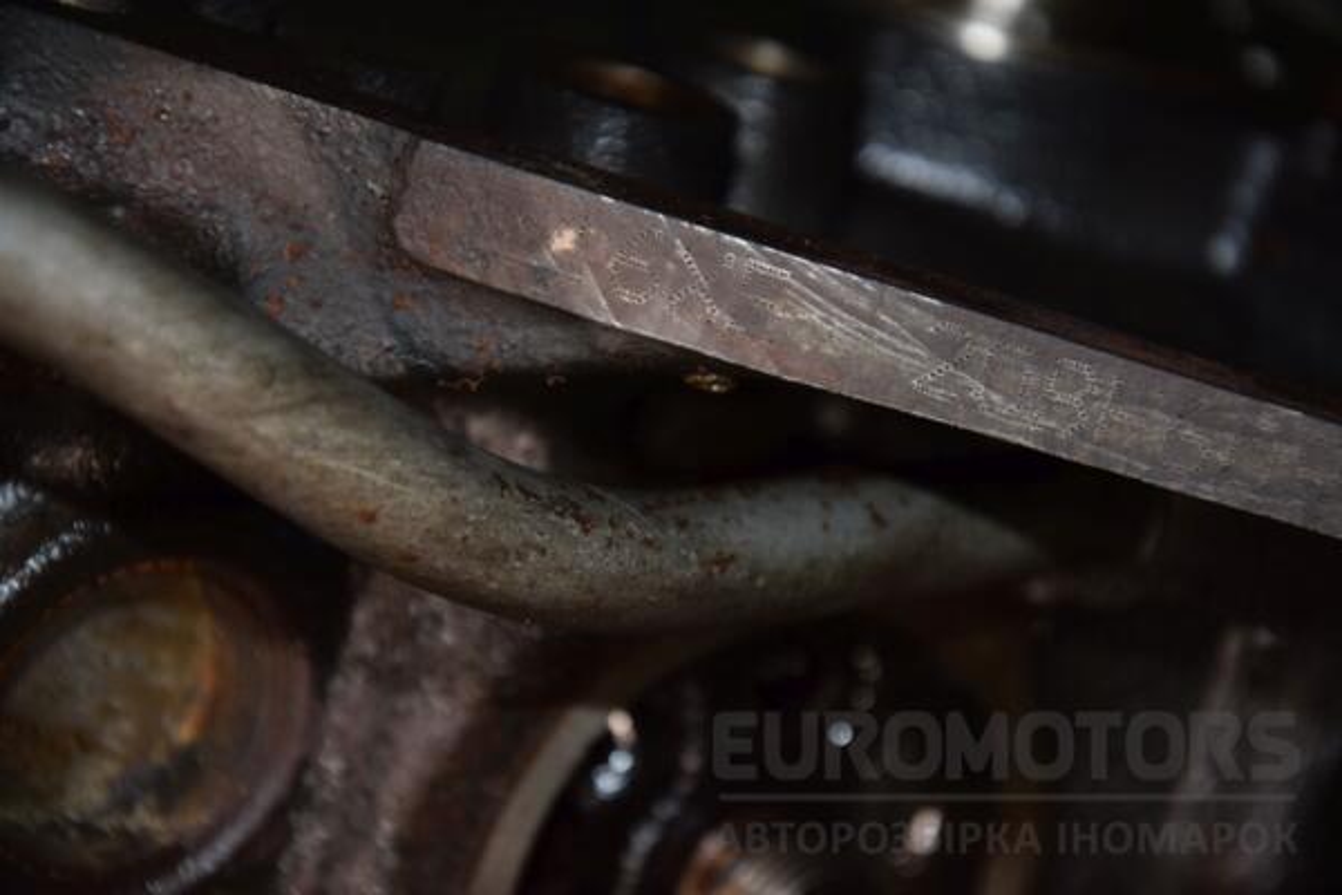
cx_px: 671
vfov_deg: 8.7
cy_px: 448
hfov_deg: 13.0
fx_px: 5871
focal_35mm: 158
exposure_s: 1/60
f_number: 5.6
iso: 800
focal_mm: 105
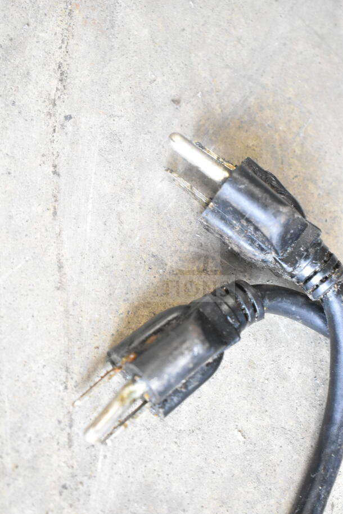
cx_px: 172
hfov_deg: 23.8
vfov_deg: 35.0
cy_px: 257
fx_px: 814
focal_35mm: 57
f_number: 4.8
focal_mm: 38
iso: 4000
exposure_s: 1/60
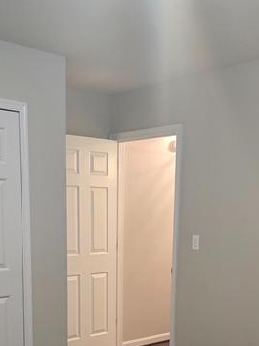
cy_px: 309
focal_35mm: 50
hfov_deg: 29.1
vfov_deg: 36.0
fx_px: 499
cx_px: 123
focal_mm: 6.3
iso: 800
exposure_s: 1/120
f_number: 1.7
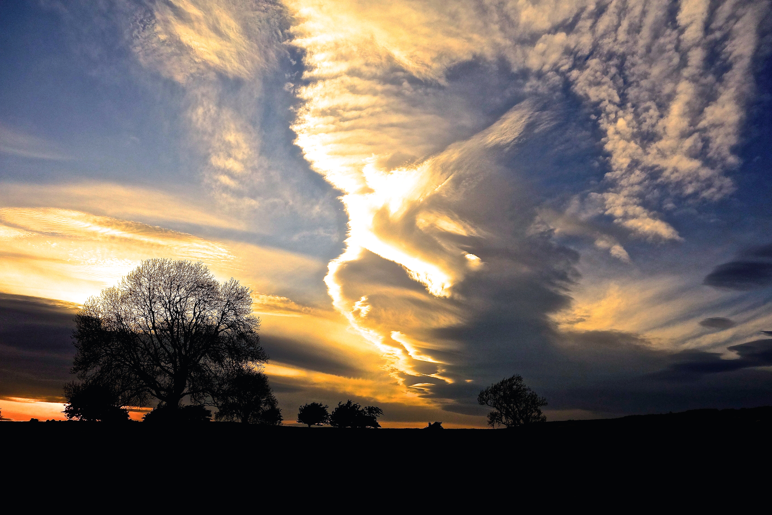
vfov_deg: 45.0
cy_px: 258
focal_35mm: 29
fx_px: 622
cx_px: 386
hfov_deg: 63.7
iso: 125
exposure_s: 1/640
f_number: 5.6
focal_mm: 10.63
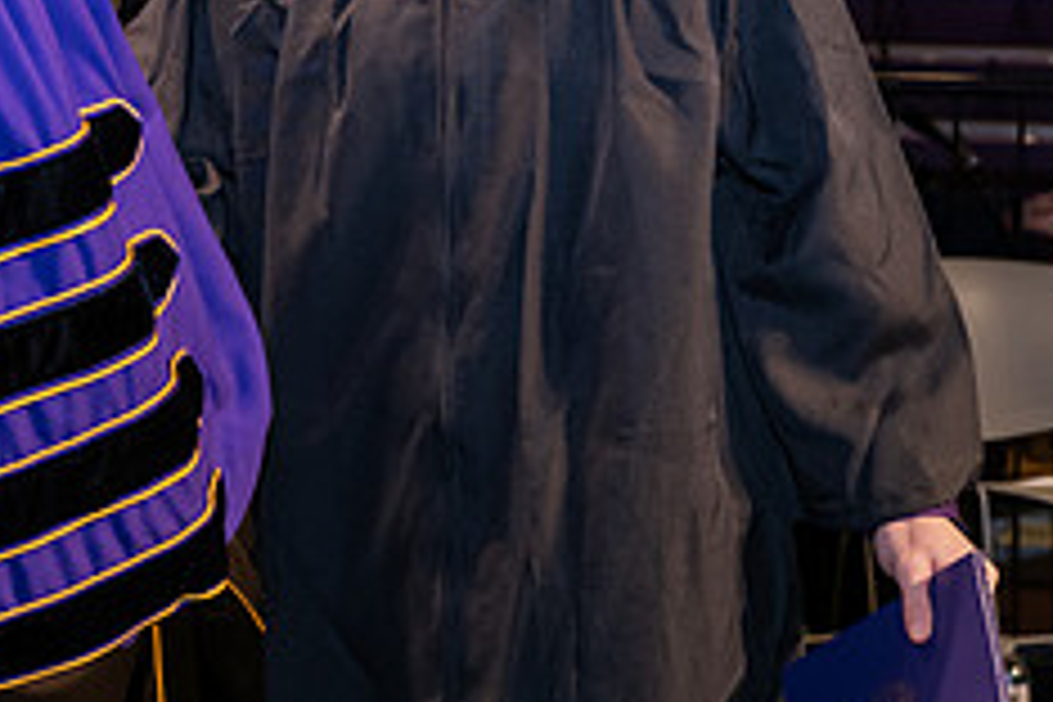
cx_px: -22
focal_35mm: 154
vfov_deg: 8.9
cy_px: -16
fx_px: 4504
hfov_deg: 13.1
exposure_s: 1/200
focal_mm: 62
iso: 1600
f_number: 6.3
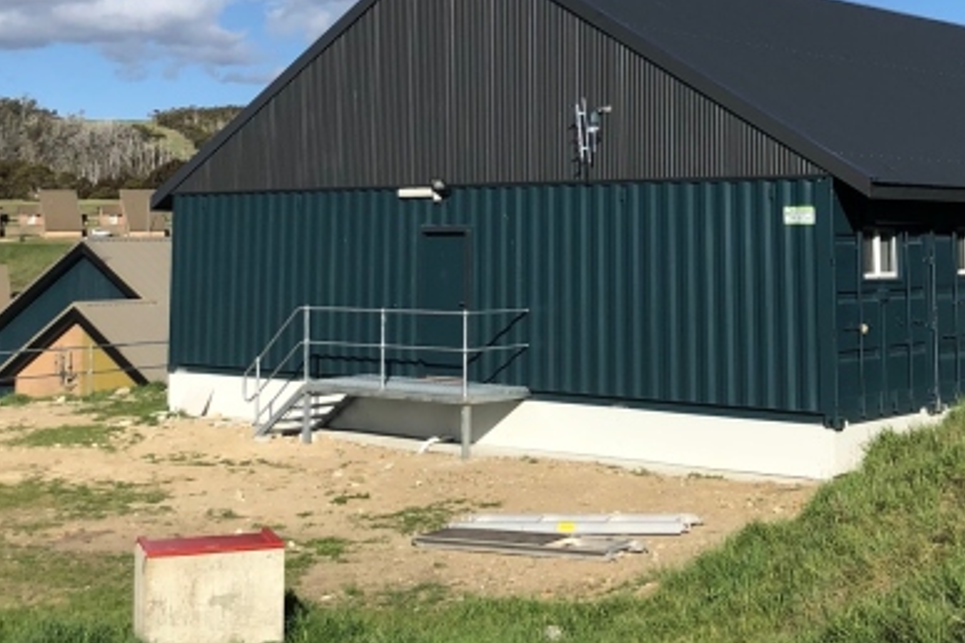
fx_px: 1635
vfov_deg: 21.7
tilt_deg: +6.7
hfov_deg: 32.8
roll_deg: +0.5
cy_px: 40
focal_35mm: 61
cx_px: 554
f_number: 1.8
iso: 20
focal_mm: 4
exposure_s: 1/2825
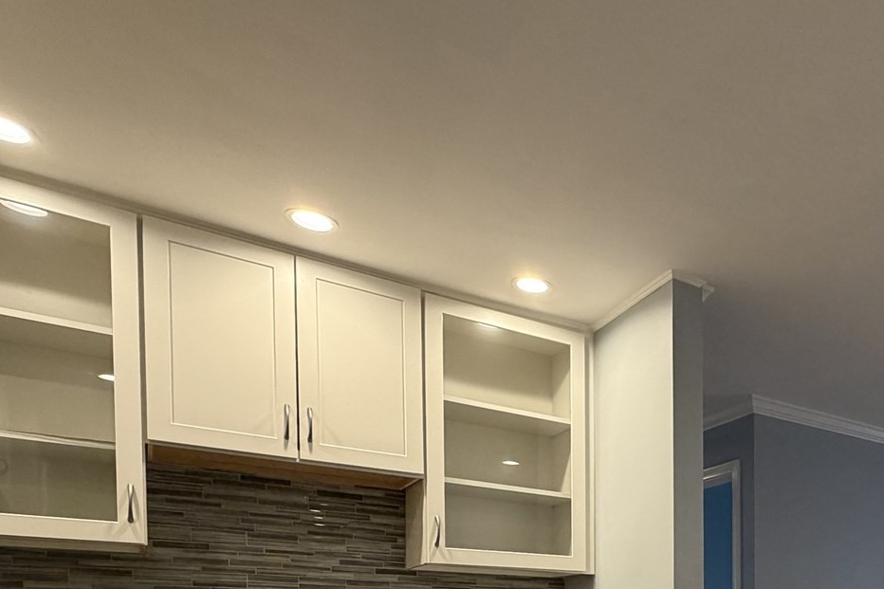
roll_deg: +0.2
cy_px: 663
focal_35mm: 32
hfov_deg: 50.9
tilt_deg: -1.9
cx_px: 819
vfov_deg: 34.8
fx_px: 786
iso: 200
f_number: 2.2
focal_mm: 2.22
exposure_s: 1/60
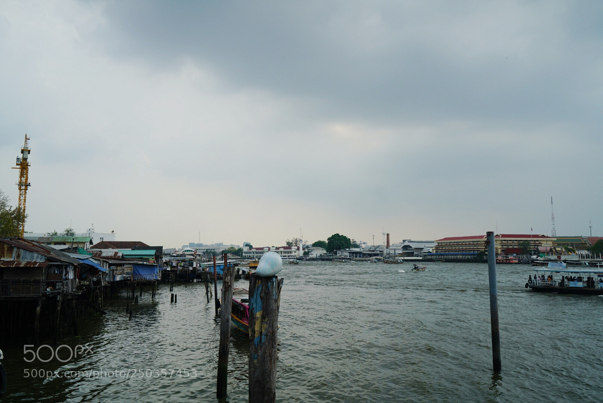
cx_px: 302
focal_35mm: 30
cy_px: 202
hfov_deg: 61.9
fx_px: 503
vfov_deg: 43.7
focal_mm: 30
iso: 200
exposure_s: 1/500
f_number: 4
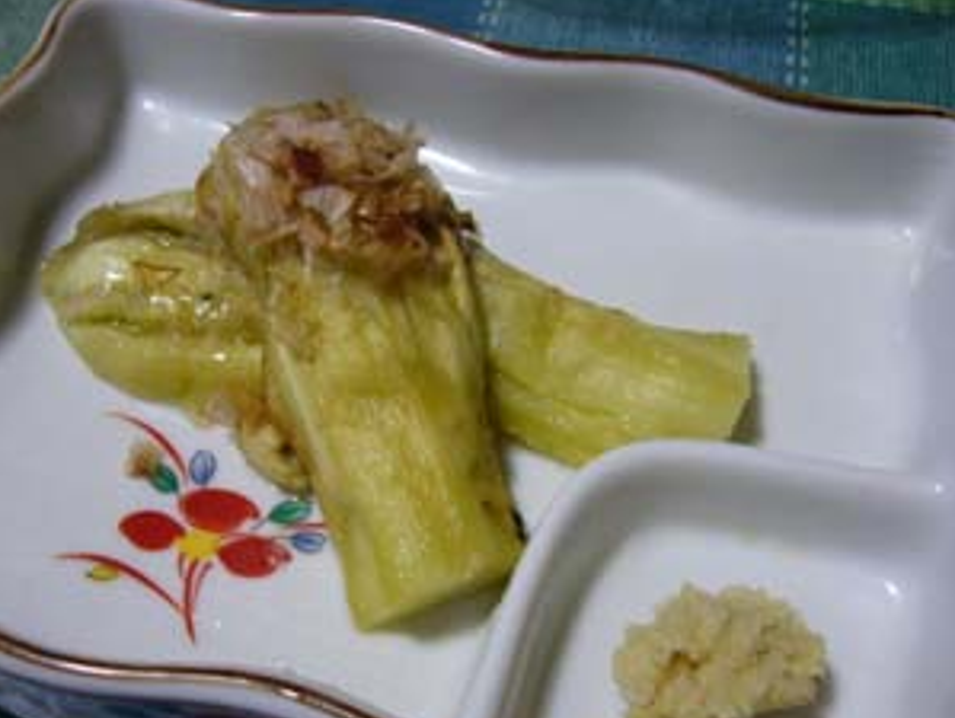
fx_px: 1132
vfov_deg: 35.1
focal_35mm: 41
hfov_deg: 45.7
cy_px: 410
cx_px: 447
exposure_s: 1/15
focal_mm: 5.8
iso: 160
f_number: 2.8
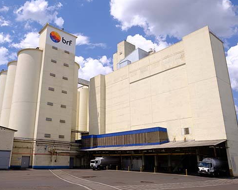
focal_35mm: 28
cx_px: 91
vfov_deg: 51.5
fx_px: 197
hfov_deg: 61.5
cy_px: 97
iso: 200
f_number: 11
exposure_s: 1/250
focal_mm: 16
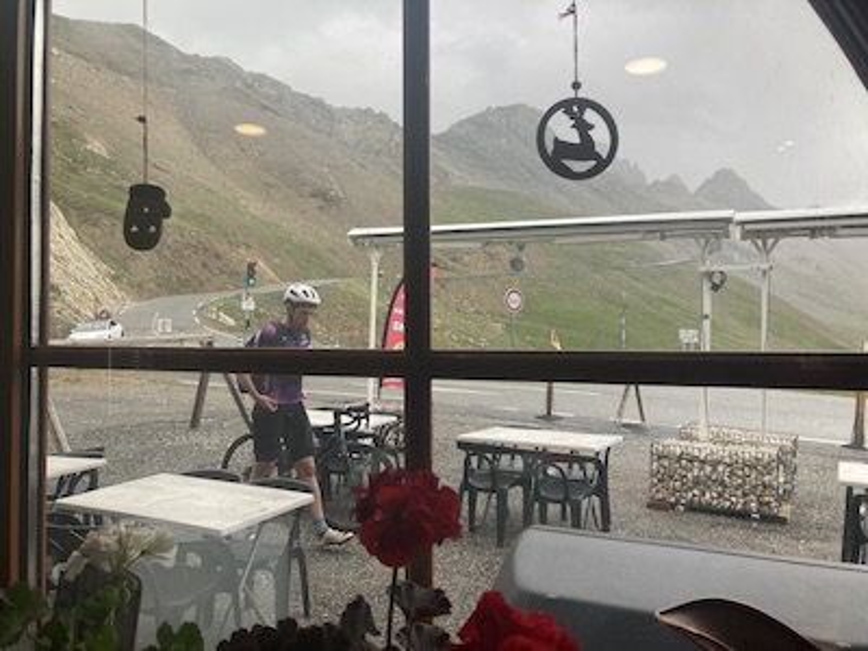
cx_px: 434
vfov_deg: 49.7
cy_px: 326
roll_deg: -1.0
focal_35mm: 28
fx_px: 702
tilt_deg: +0.4
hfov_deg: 63.4
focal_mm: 3.99
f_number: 1.8
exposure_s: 1/363
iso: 20
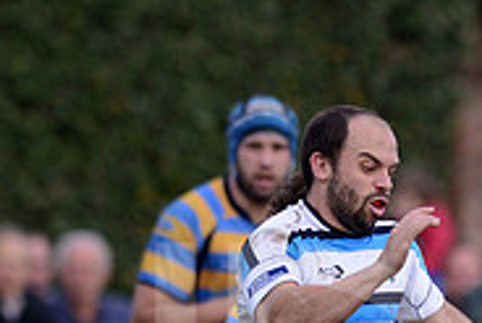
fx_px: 17714
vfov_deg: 1.0
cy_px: 440
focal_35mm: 1322
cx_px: 747
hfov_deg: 1.6
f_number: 4
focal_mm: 420
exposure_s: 1/1250
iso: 800
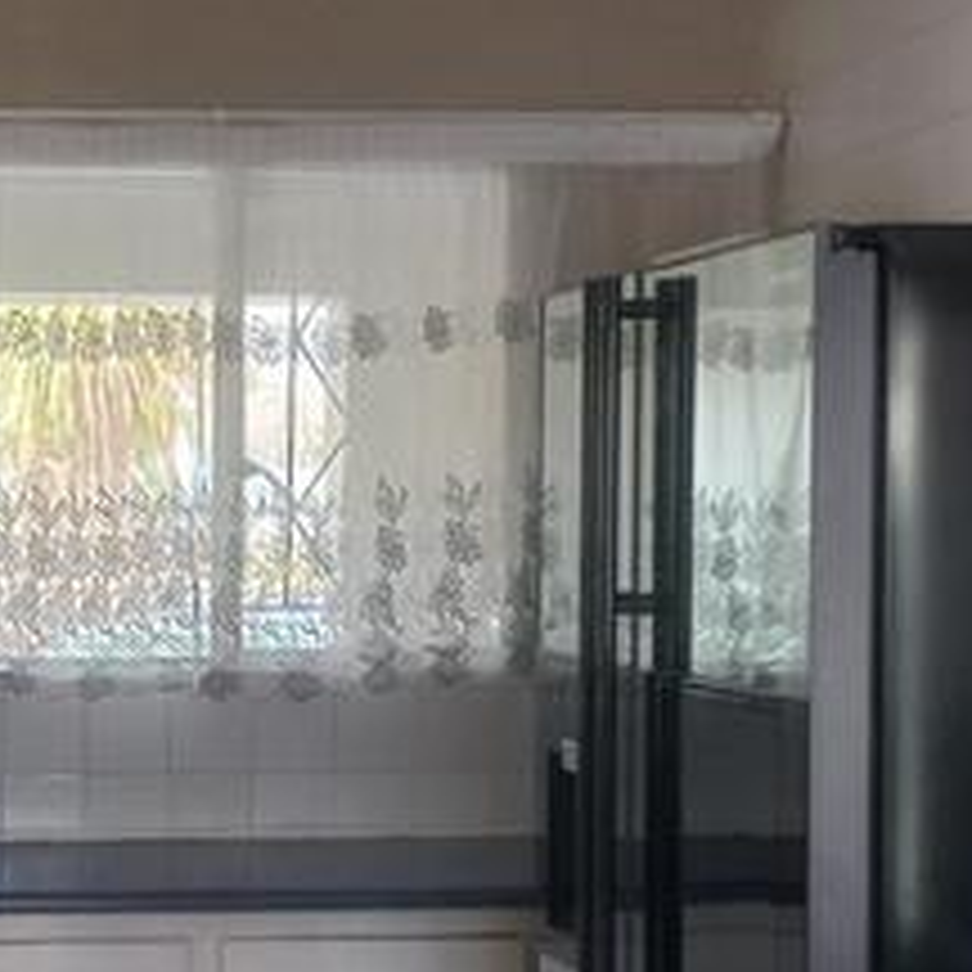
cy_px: 540
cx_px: -22
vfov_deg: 21.1
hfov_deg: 20.4
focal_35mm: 82
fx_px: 2605
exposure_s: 1/50
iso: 200
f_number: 1.8
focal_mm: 4.6
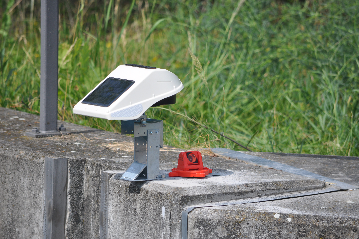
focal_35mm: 405
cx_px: 180
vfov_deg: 3.4
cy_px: 120
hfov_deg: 5.1
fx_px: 4034
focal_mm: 270
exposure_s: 1/800
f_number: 7.1
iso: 200
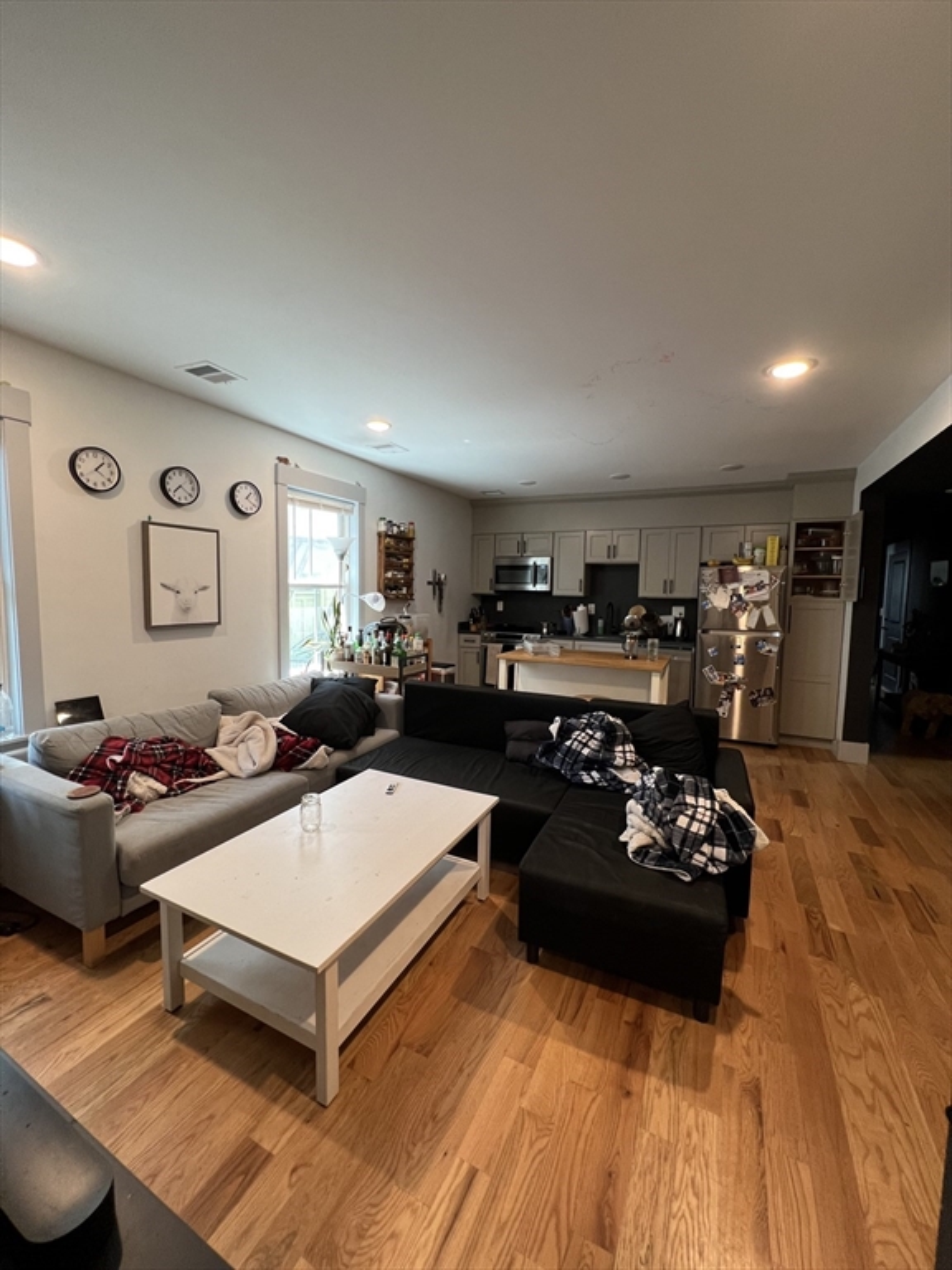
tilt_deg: -5.6
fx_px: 477
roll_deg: -1.2
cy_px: 635
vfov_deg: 106.2
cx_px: 476
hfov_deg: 89.9
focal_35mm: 13
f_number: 1.8
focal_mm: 1.57
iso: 125
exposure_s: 1/60
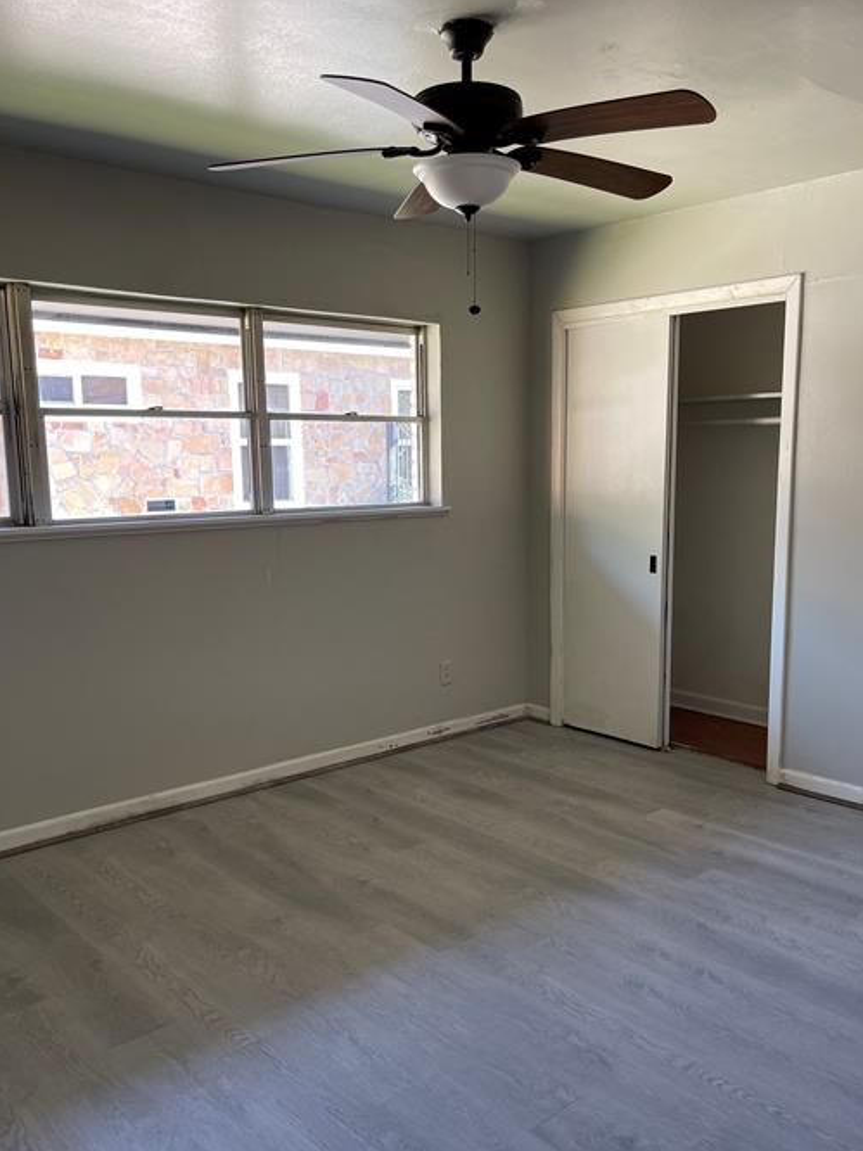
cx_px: 453
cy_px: 601
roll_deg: +0.9
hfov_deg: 46.8
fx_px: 998
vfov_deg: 60.0
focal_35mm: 30
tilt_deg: -8.2
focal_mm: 5.1
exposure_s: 1/120
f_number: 1.6
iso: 100
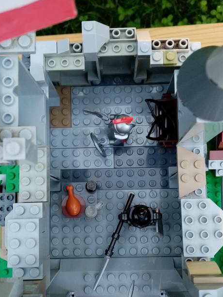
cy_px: 154
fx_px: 326
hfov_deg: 37.7
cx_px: 109
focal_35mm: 38
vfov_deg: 49.0
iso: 137
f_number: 1.8
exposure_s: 1/50
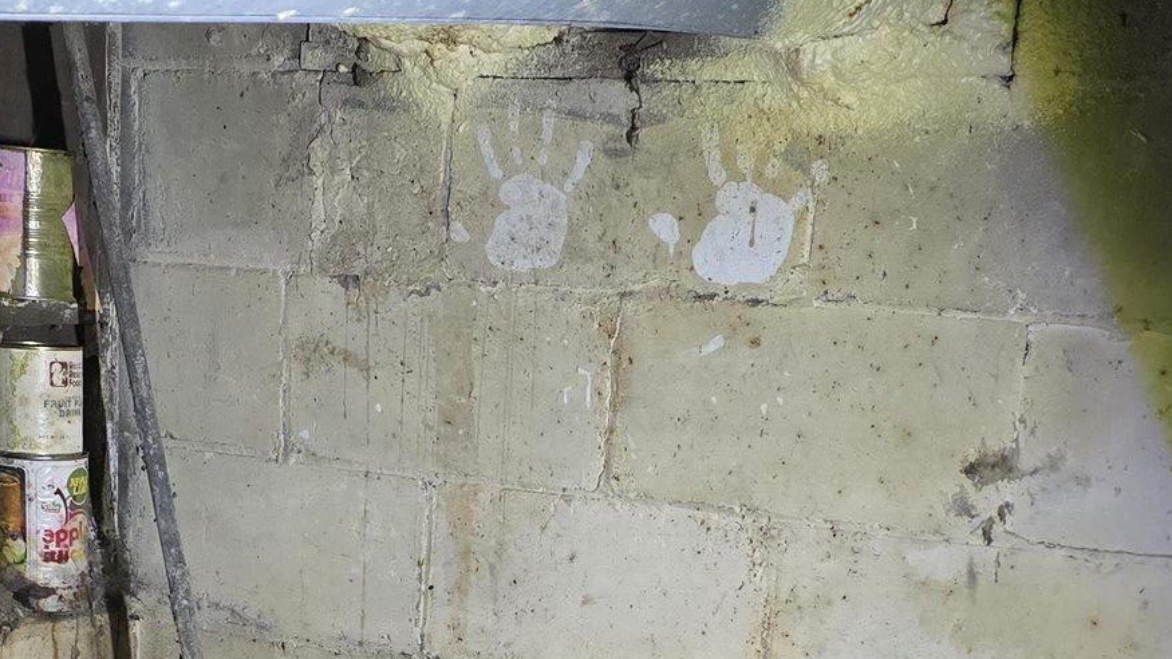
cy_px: 821
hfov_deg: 31.8
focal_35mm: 66
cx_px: 459
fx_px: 2051
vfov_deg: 17.3
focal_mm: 6.3
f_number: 1.7
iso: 640
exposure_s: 1/60
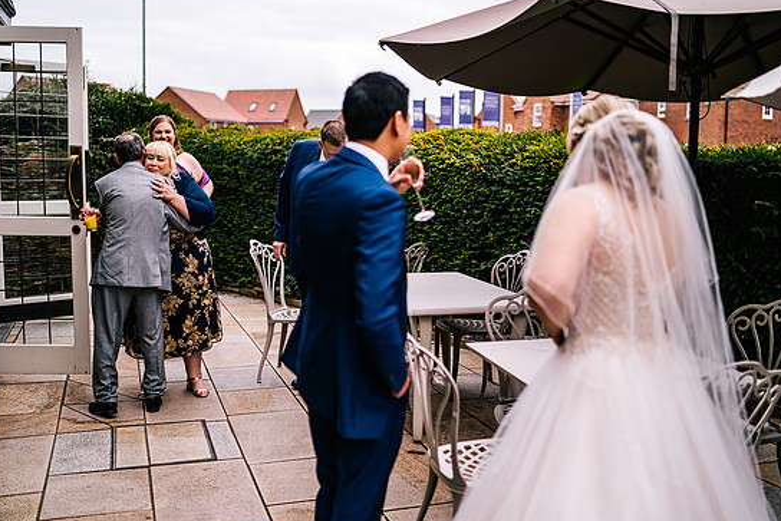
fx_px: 825
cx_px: 402
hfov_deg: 50.7
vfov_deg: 35.1
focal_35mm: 38
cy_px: 260
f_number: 1.6
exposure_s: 1/2500
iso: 100
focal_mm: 35
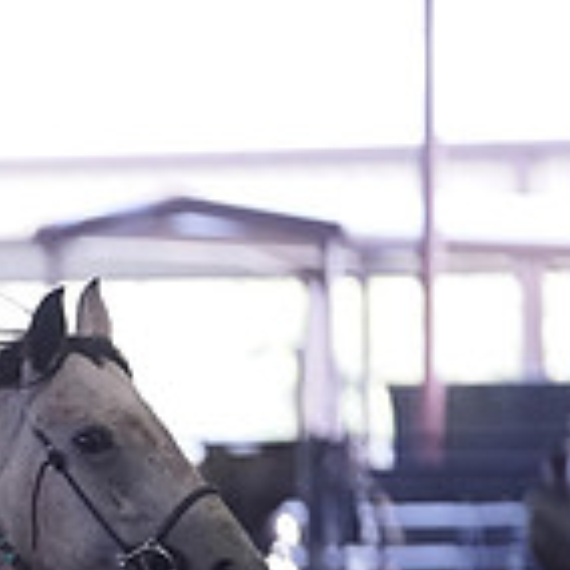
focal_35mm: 547
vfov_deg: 3.2
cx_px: -389
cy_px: 741
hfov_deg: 3.2
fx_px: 10190
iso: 6400
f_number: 2.8
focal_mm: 158
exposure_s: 1/1000
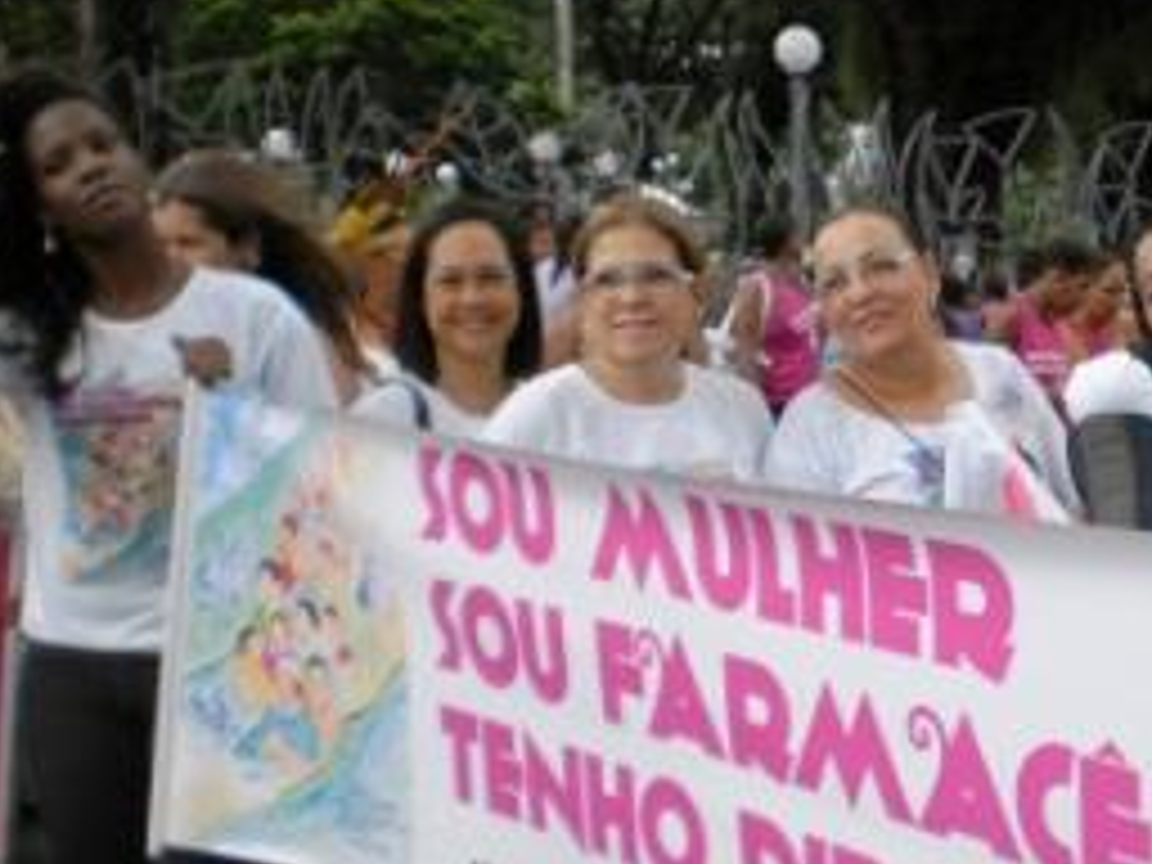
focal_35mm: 63
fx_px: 2097
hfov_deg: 29.7
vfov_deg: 23.2
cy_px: 328
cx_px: 981
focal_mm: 6.3
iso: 100
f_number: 3.1
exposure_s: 1/320
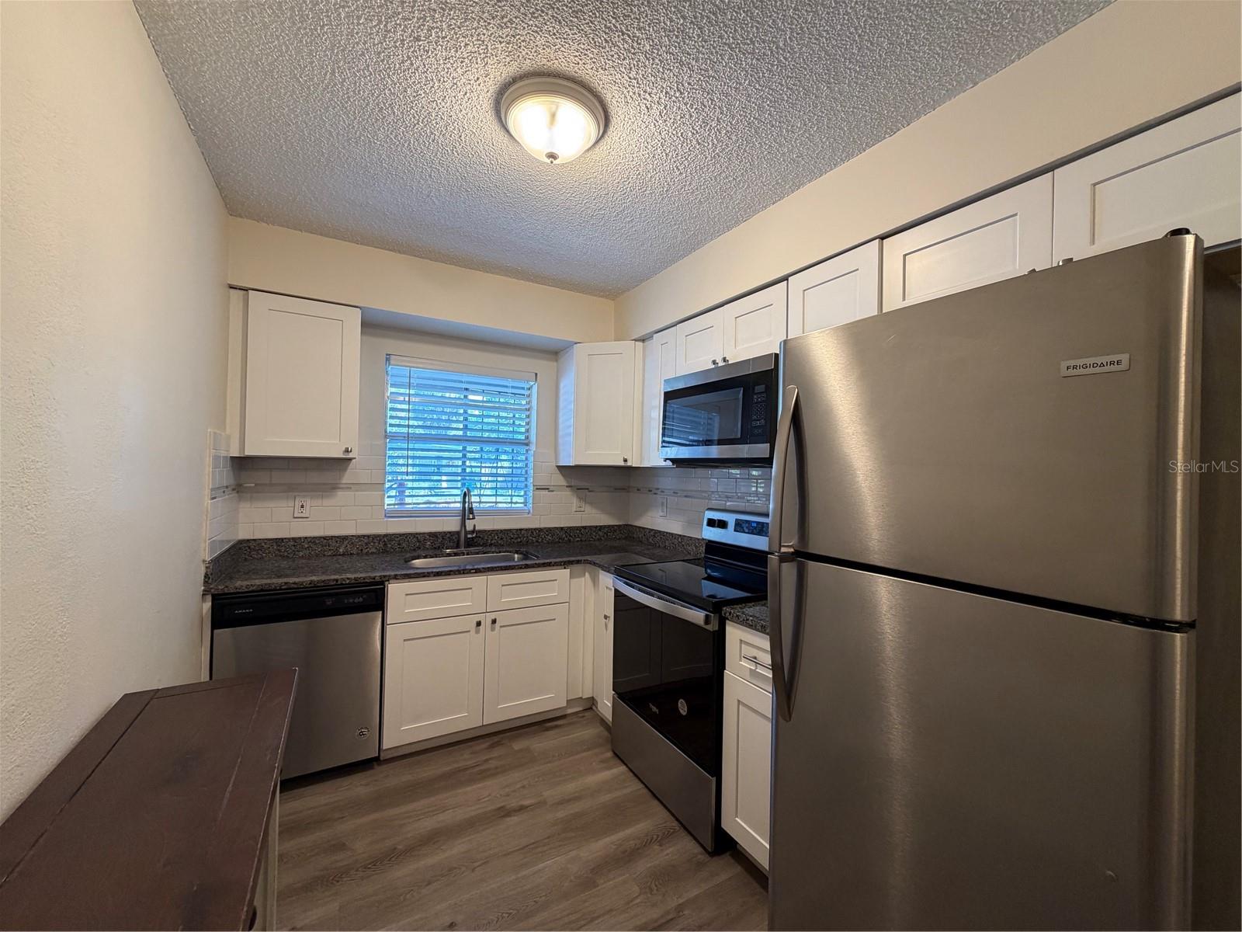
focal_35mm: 14
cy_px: 466
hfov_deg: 102.1
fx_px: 502
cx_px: 621
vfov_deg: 85.7
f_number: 2.2
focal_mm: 2.22
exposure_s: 1/60
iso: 160
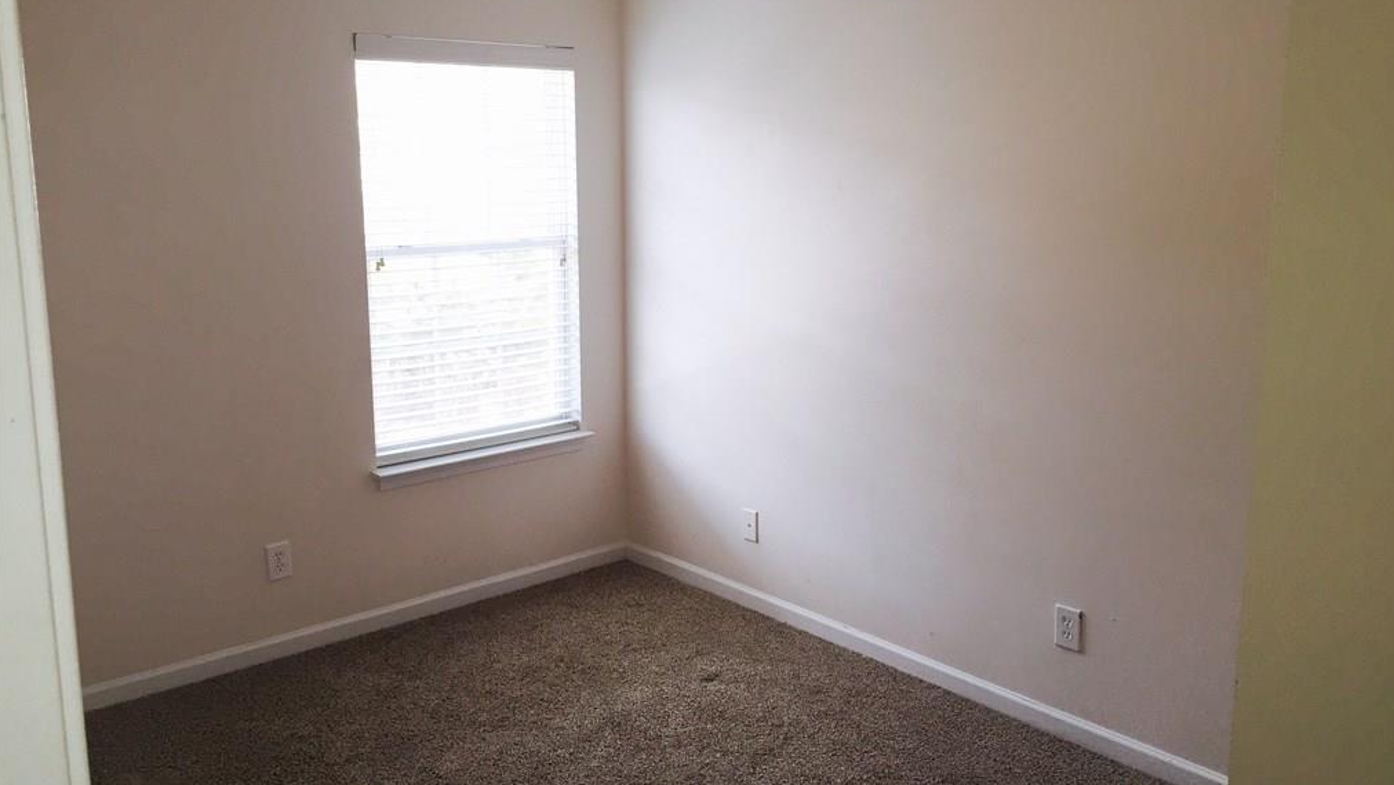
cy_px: 378
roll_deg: -1.6
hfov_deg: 61.0
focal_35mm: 32
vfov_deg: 36.7
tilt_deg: -11.3
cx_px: 700
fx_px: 1183
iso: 40
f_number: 2.2
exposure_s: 1/120
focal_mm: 4.15
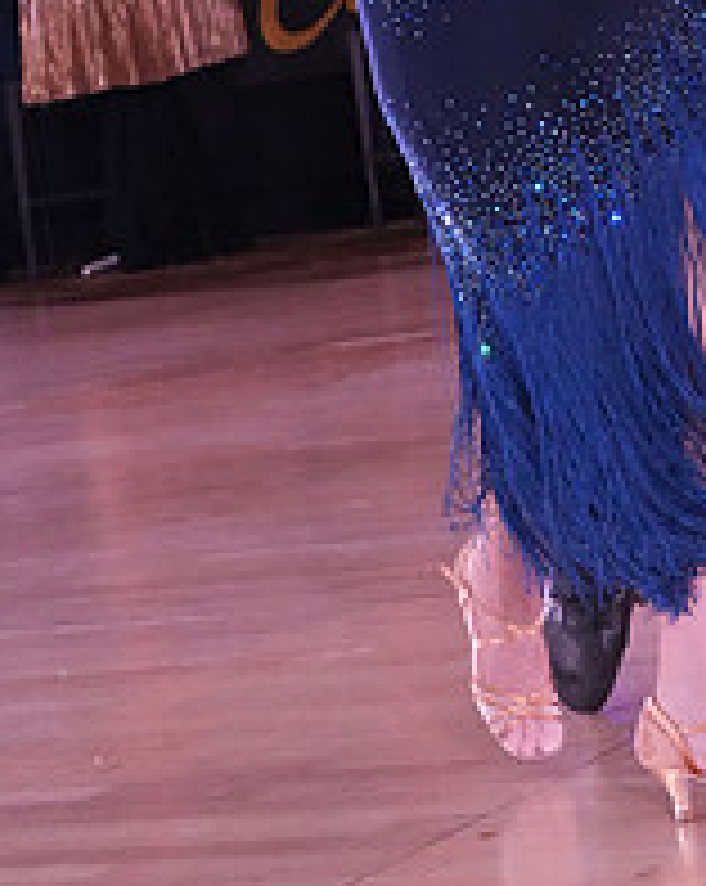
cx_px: 852
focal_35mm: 155
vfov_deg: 12.2
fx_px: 4058
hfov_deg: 9.8
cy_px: -157
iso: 8000
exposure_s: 1/250
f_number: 8
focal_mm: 56
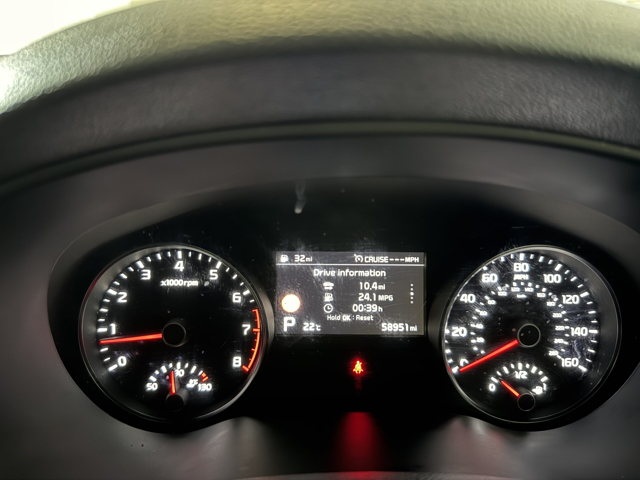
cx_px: 320
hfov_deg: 71.6
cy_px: 240
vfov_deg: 56.8
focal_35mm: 24
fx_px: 444
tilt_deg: -21.8
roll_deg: -1.1
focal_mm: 6.76
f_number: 1.78
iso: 1000
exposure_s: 1/13
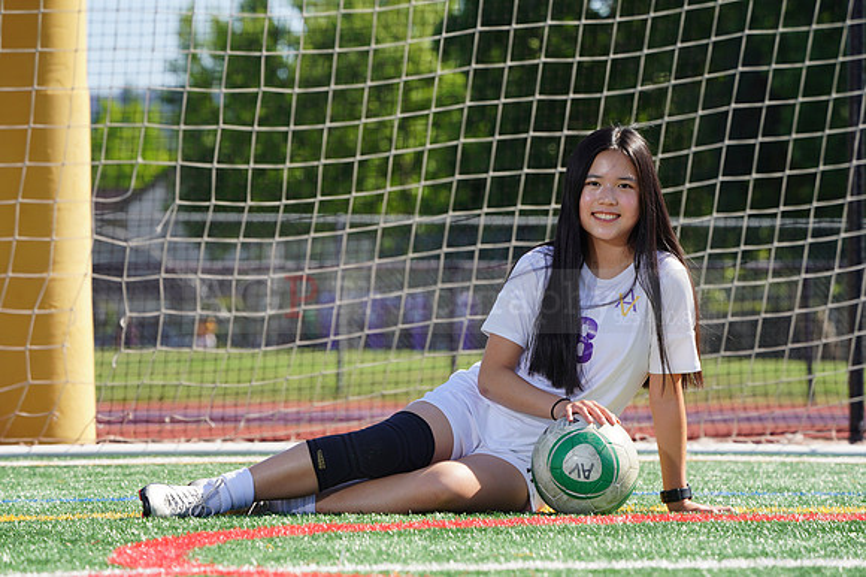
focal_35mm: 262
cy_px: 288
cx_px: 433
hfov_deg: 7.9
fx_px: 6299
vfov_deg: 5.2
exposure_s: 1/250
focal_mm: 262
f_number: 11
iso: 200
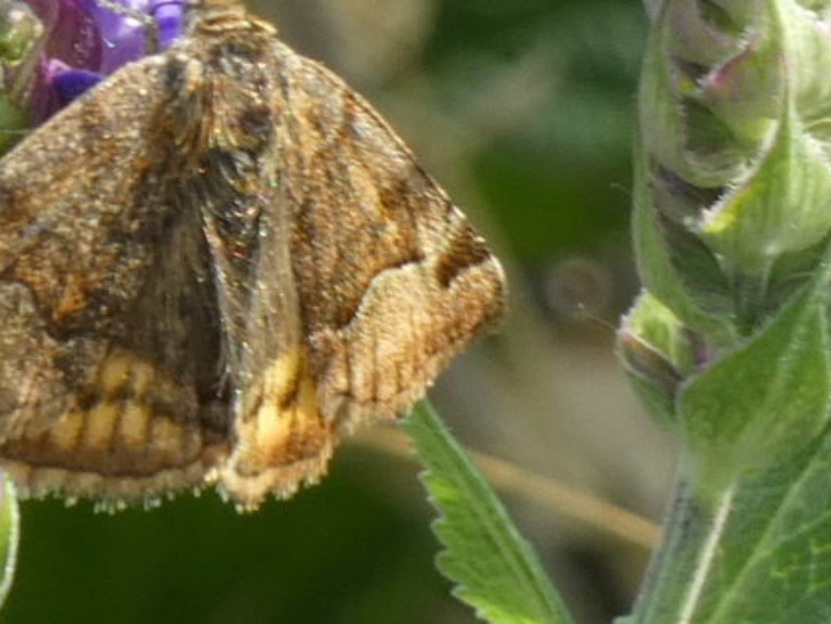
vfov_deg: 2.4
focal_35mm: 609
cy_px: 153
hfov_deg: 3.3
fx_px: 14623
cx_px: 167
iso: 125
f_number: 5.6
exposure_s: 1/80
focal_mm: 66.7
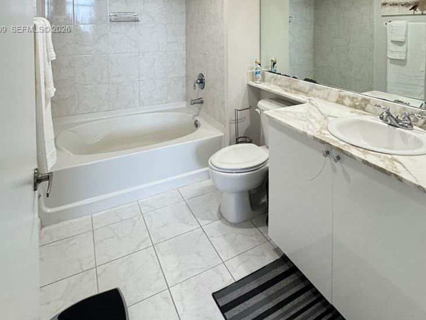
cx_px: 225
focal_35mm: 23
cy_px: 30
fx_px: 283
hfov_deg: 73.8
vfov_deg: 51.7
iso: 320
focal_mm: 2.22
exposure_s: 1/60
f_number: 2.2
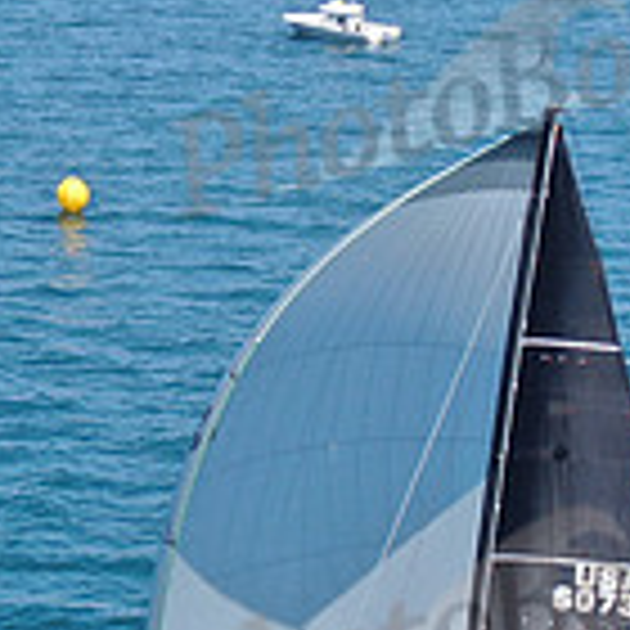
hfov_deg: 9.8
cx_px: -86
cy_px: 421
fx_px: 3624
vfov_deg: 9.9
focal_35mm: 176
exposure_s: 1/500
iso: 100
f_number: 3.8
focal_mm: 8.6
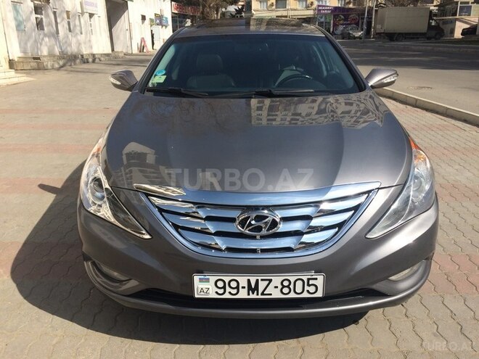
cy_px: 180
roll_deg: -0.6
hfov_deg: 61.7
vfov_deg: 48.2
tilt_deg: -18.1
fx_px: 401
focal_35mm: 29
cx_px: 240
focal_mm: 4.15
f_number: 2.2
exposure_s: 1/2160
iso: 32
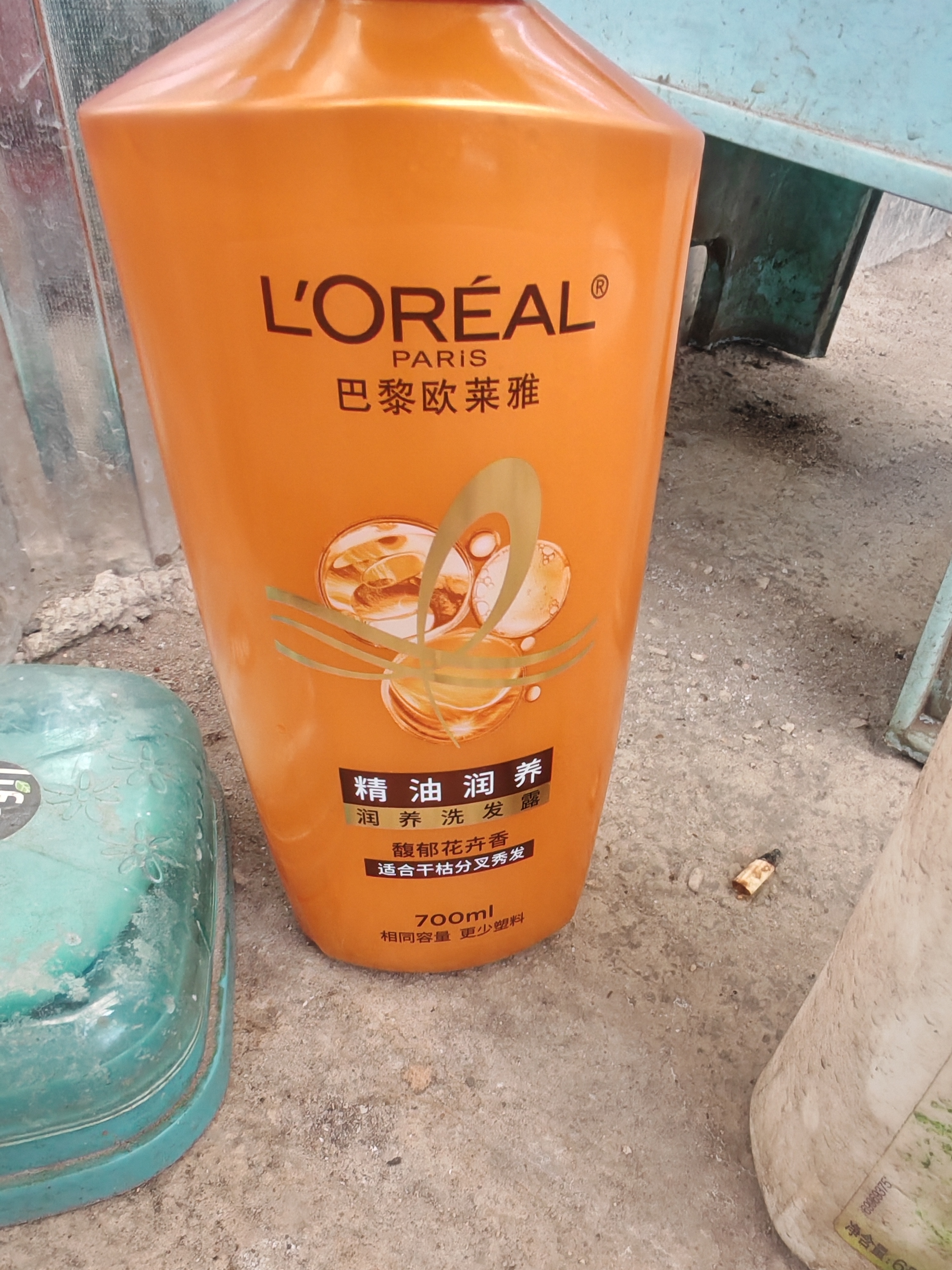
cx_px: 476
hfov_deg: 53.1
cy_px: 635
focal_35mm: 26
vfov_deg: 67.3
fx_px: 953
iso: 200
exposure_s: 1/100
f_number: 2.2
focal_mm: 1.96
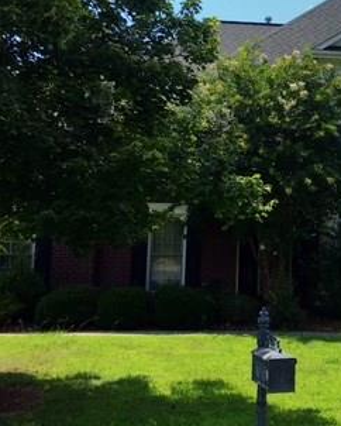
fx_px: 756
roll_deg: -0.1
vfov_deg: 31.3
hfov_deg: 24.3
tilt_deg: +9.4
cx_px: 337
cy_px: 155
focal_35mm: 60
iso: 25
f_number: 2.2
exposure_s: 1/5917
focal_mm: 4.15
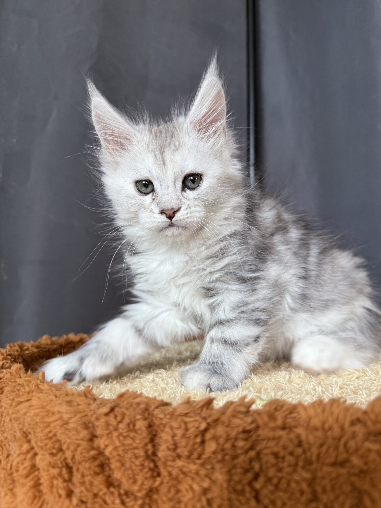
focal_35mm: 24
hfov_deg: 56.8
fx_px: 352
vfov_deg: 71.6
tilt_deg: +7.8
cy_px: 254
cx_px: 190
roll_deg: -1.0
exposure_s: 1/115
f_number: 1.78
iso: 200
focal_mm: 6.76
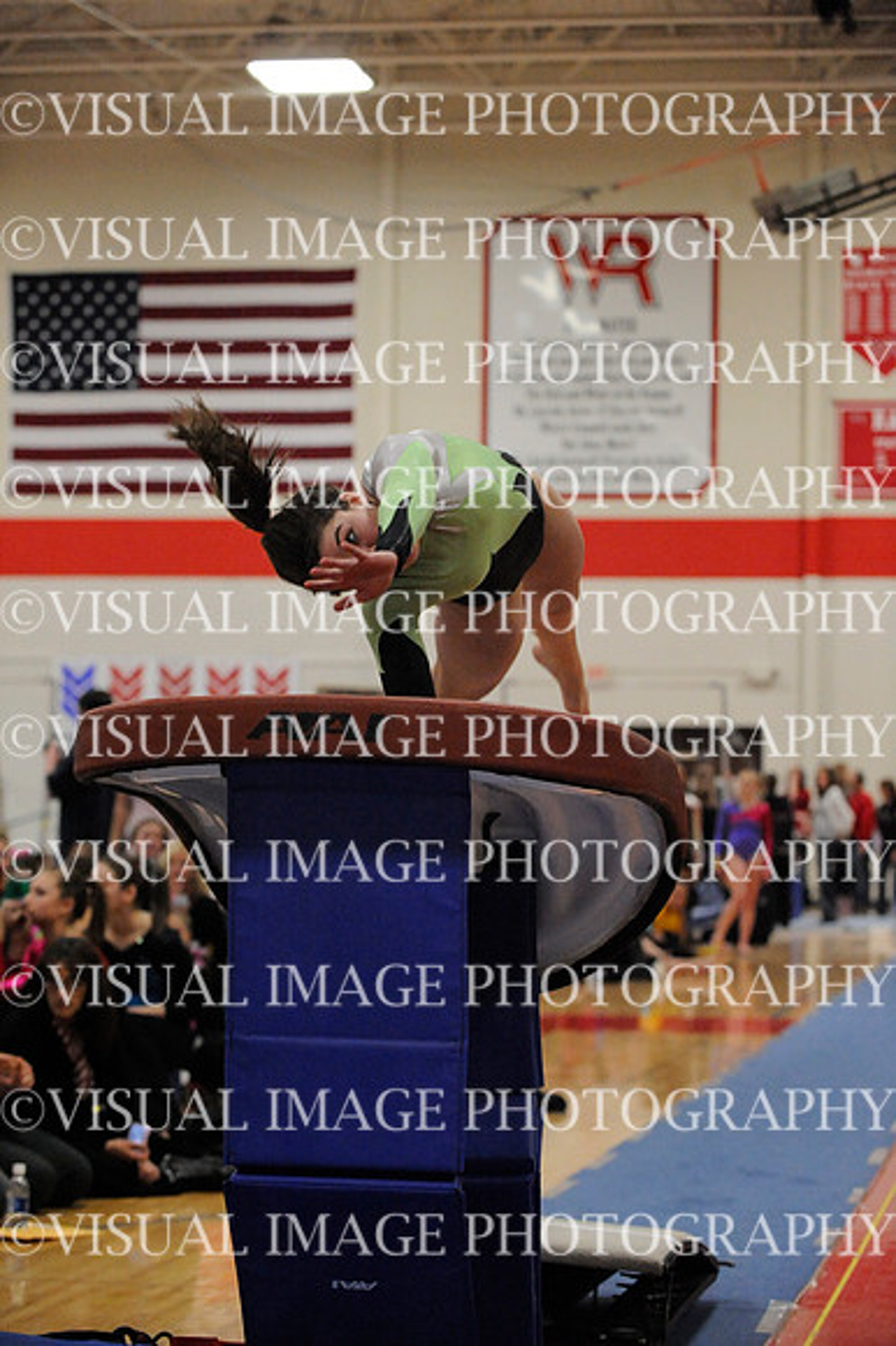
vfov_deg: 20.8
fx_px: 3663
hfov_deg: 13.9
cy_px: 673
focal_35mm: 98
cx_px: 448
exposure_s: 1/640
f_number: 3.5
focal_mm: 98
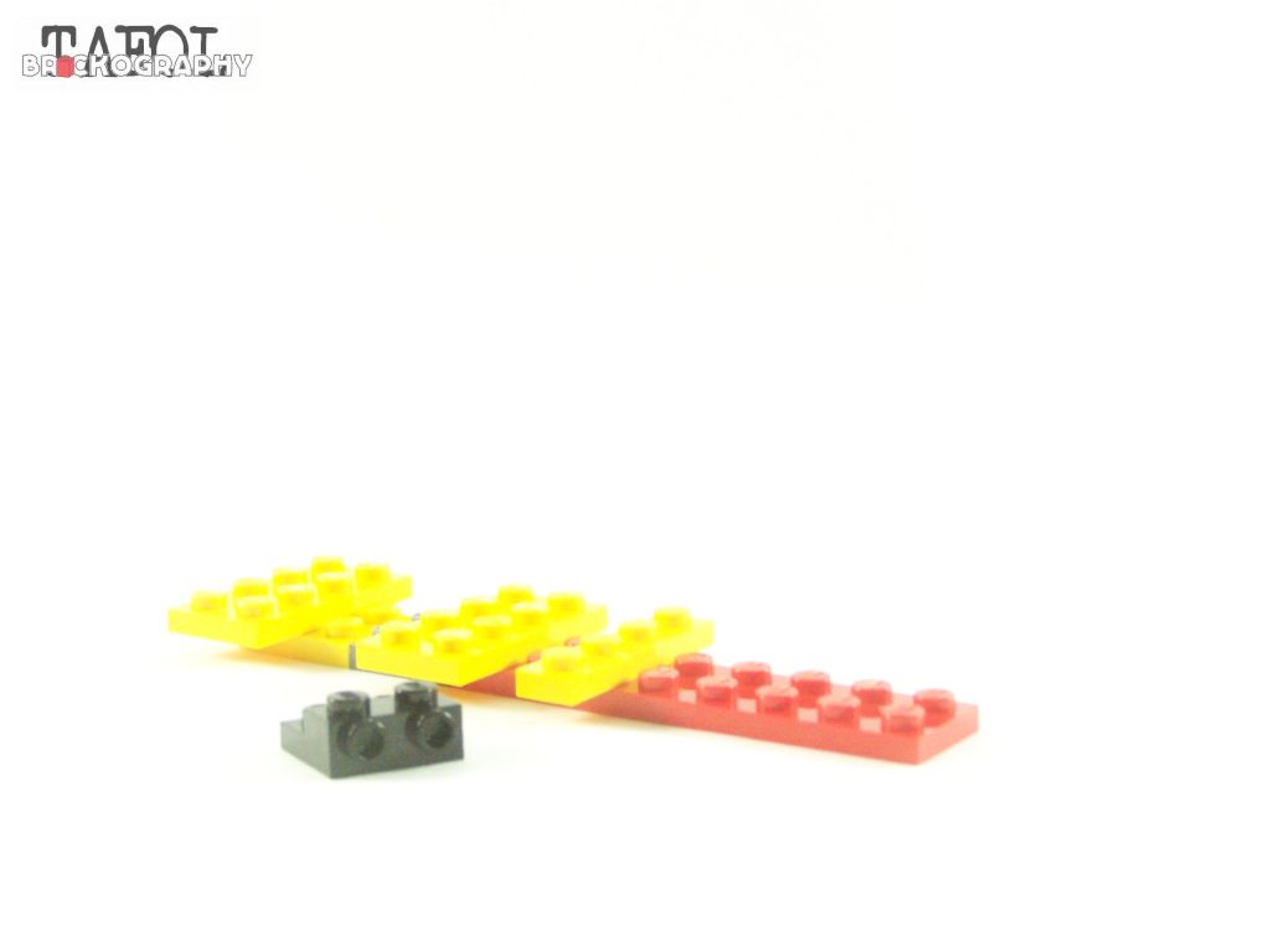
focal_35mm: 67
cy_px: 476
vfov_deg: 21.9
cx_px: 635
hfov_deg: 29.0
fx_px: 2458
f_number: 4
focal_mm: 11.1
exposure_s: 1/60
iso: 400
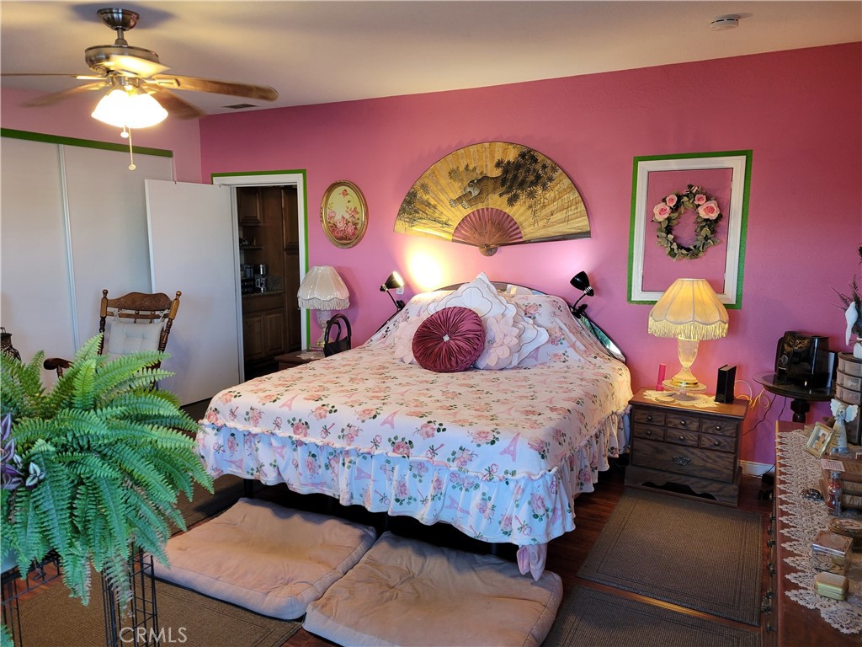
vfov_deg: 53.1
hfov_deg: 67.3
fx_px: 647
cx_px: 431
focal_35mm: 26
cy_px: 324
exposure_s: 1/60
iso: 160
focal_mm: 5.4
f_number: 1.8
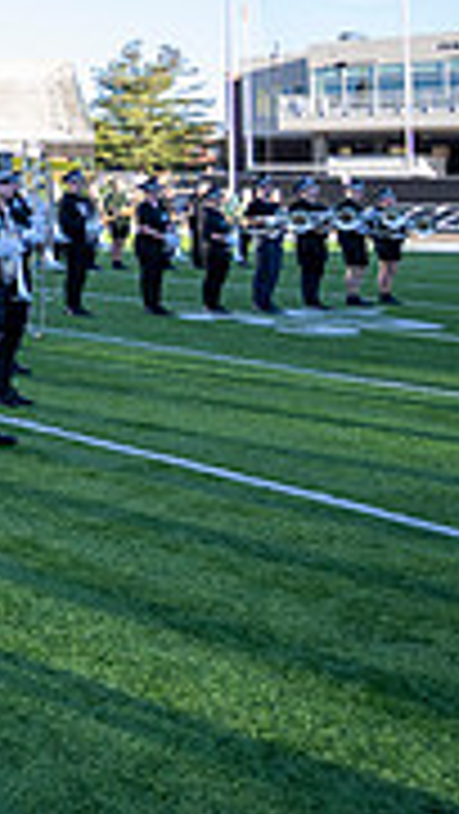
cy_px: 101
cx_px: -567
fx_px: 1016
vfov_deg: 40.8
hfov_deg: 16.1
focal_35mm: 47
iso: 320
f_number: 4
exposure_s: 1/500
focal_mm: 14
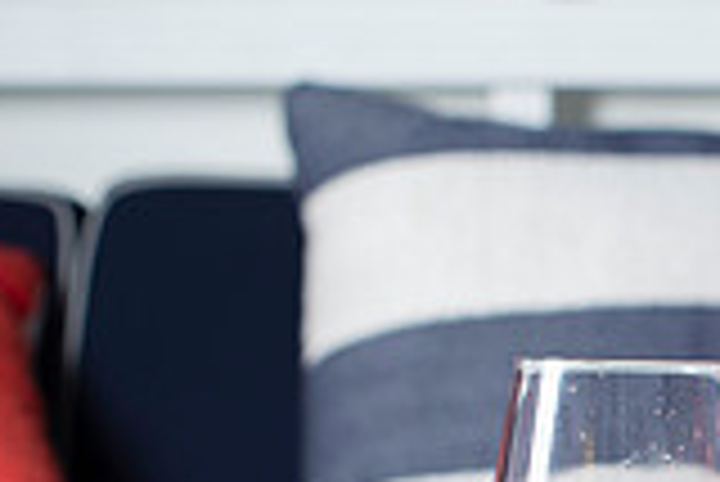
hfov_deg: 10.8
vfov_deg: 7.3
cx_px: 1130
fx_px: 3663
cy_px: 804
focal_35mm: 183
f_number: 4.5
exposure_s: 1/250
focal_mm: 50
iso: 200
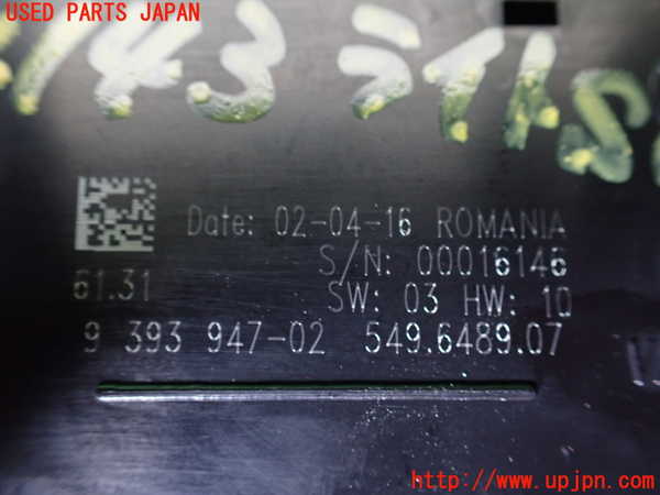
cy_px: 248
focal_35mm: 30
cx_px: 330
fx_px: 572
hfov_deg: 60.0
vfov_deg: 46.8
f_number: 2.3
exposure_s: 1/60
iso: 800
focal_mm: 5.4
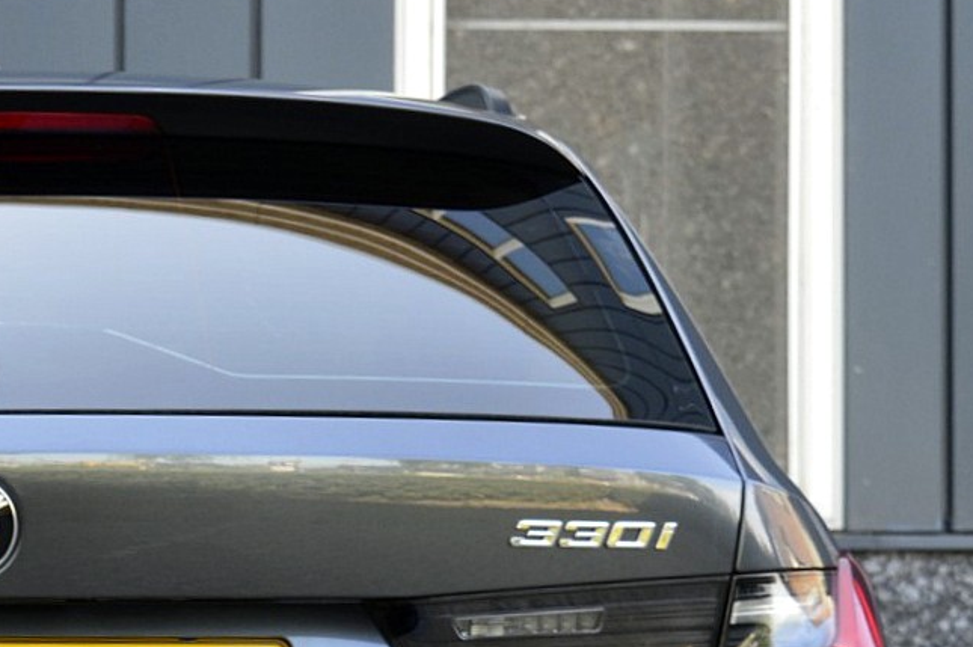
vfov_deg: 9.0
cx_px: -62
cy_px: 768
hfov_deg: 13.4
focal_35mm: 151
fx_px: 4078
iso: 400
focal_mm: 40
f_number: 8
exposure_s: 1/60
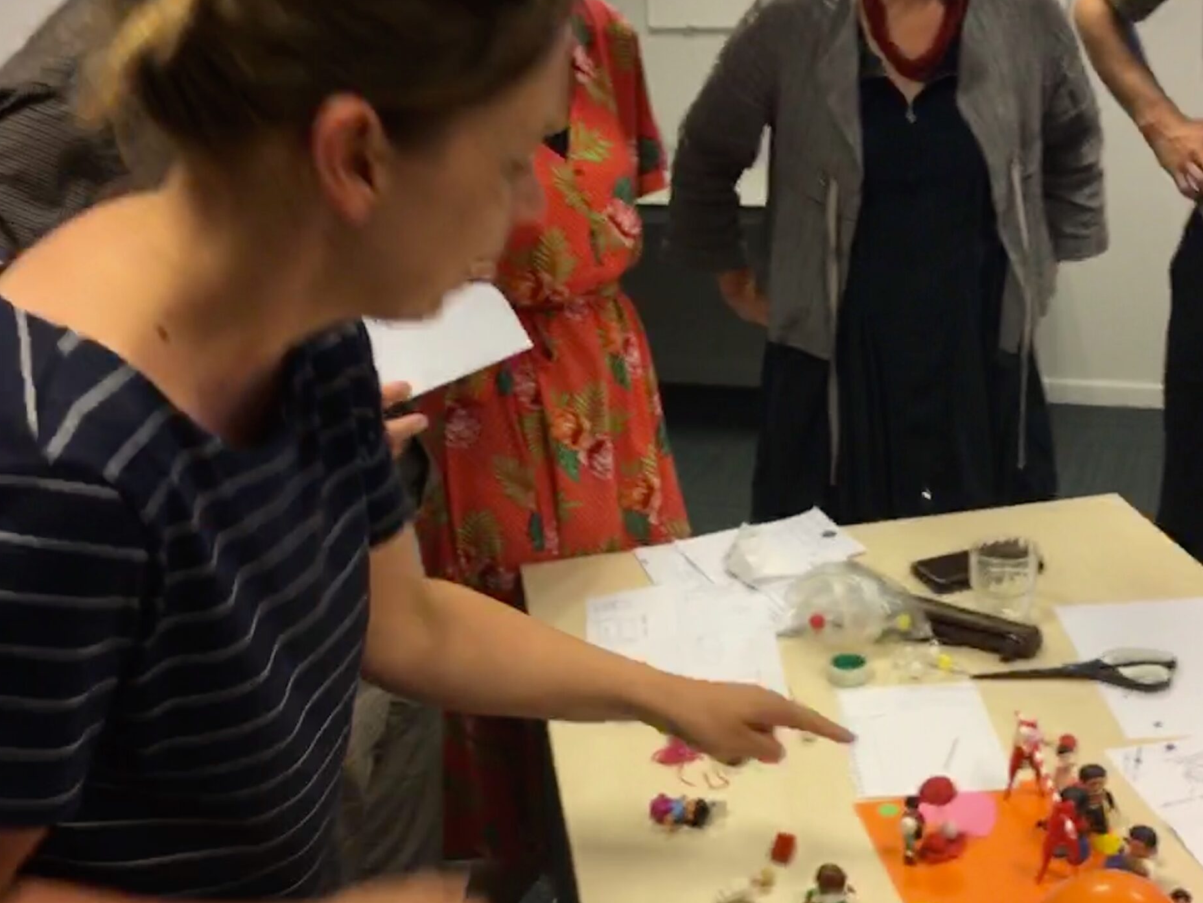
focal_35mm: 40
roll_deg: +4.8
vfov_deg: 35.8
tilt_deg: -24.0
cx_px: 686
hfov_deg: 46.7
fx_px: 1390
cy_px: 548
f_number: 2.2
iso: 50
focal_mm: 4.15
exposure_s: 1/33
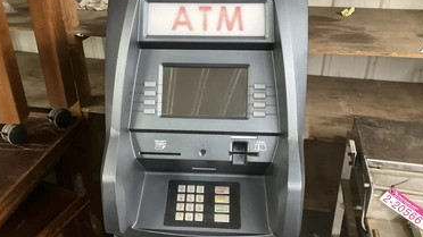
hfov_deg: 58.0
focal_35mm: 34
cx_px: 200
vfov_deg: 34.6
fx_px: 381
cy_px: 118
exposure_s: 1/30
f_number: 1.8
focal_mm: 3
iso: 400
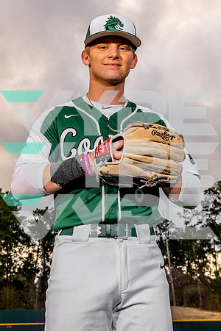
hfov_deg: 19.6
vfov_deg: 29.2
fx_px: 635
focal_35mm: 69
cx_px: 57
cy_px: 151
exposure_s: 1/125
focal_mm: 41
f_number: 10
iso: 100
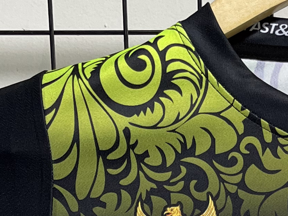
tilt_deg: -8.8
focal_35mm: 127
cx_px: 326
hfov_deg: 15.1
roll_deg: +2.1
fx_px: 1057
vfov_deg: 10.2
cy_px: 506
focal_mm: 5.1
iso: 100
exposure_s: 1/122
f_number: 1.6
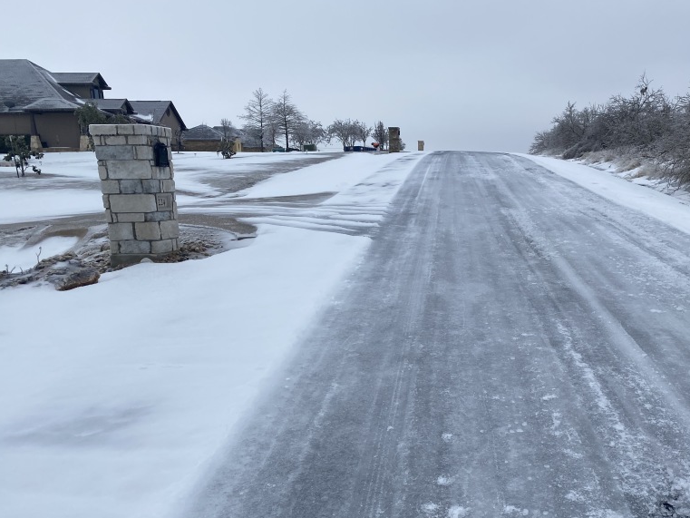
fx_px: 698
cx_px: 461
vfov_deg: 40.2
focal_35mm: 35
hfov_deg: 51.6
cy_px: 343
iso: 32
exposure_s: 1/2571
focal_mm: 4.25
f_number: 1.8
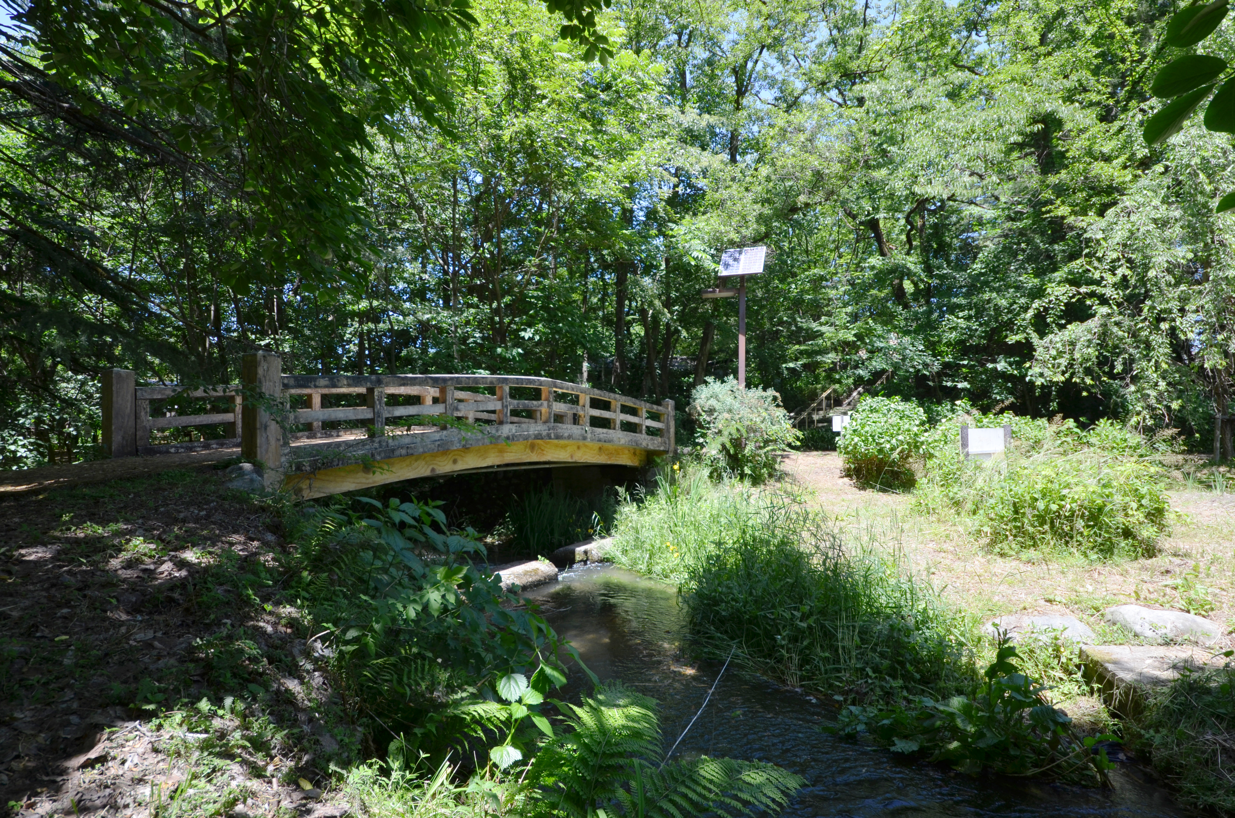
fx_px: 591
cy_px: 409
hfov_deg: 92.6
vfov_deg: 69.4
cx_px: 618
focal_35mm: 17
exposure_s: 1/200
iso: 200
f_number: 7.1
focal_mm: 11.5
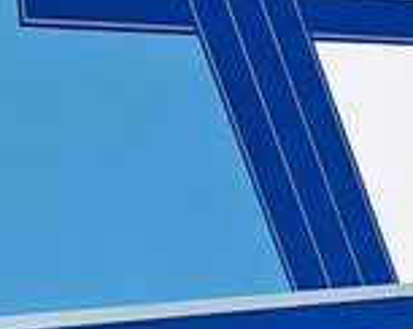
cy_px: -27
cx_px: 491
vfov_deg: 8.2
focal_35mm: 188
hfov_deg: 10.1
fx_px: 2295
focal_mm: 5.54
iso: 40
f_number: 1.8
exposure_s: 1/3086
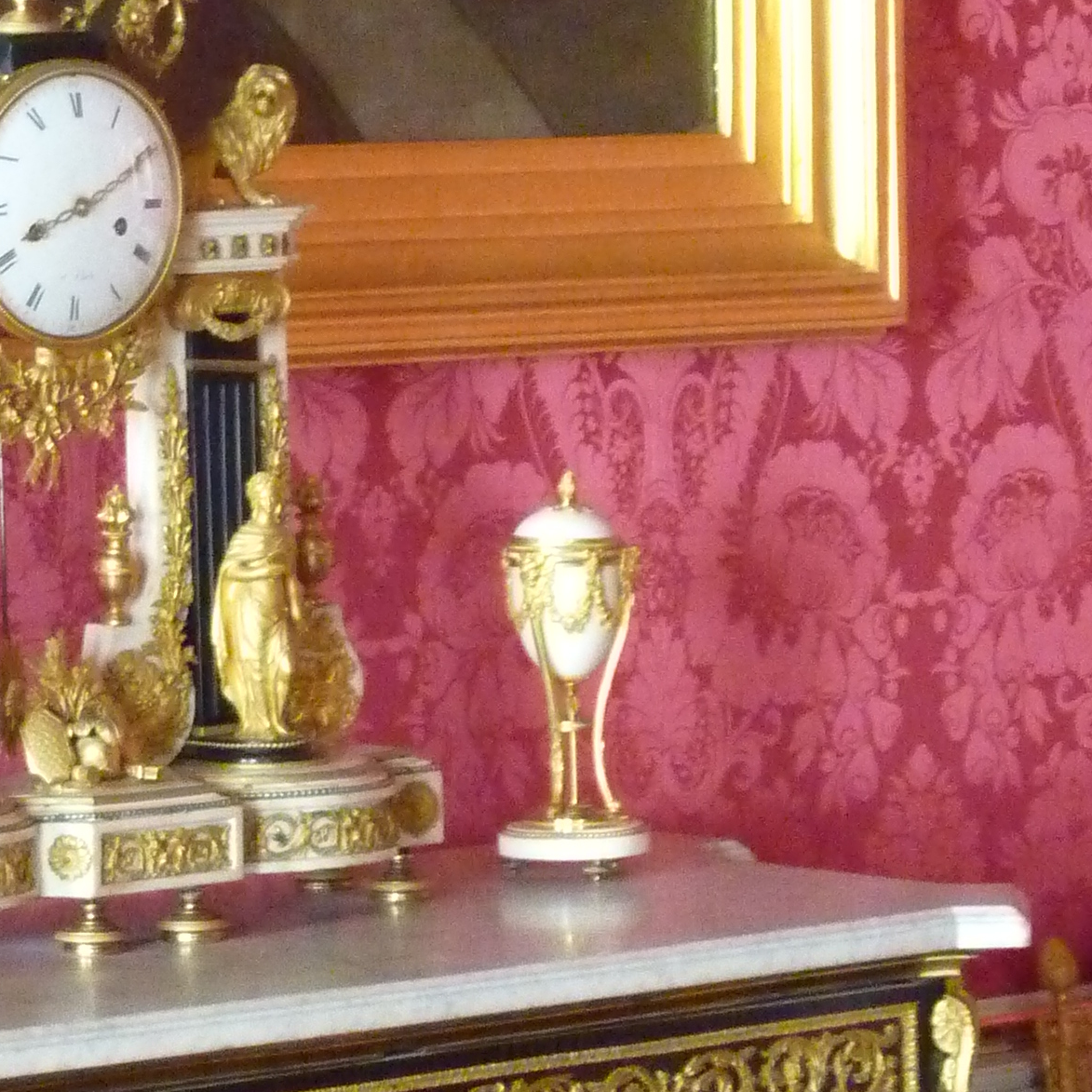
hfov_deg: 8.8
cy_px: 1263
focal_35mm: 198
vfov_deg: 8.7
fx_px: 7067
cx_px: 115
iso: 800
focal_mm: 11.9
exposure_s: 1/20
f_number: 4.1
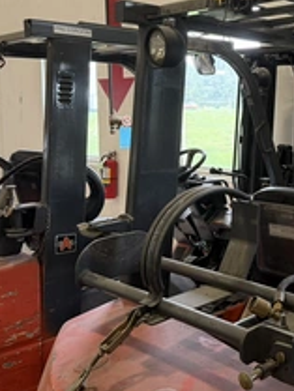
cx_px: 345
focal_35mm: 46
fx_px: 520
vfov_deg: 40.9
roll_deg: +1.1
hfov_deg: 28.0
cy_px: 146
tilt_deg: -4.5
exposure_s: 1/66
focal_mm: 6.76
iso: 200
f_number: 1.78
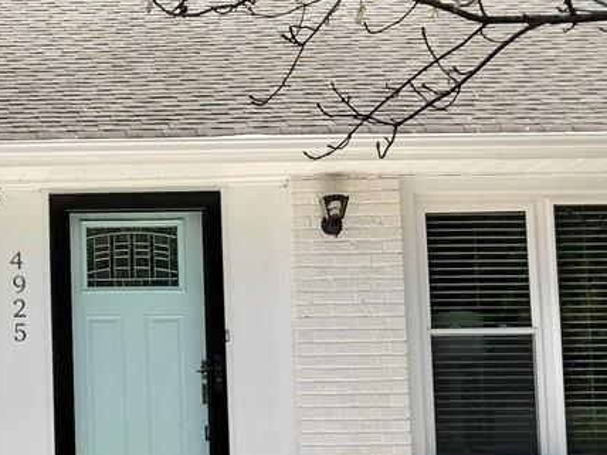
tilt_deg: +5.3
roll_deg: +0.4
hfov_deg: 13.6
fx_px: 2350
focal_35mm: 134
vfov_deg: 11.0
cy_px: 329
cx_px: -390
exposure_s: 1/1091
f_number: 1.8
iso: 20
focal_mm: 4
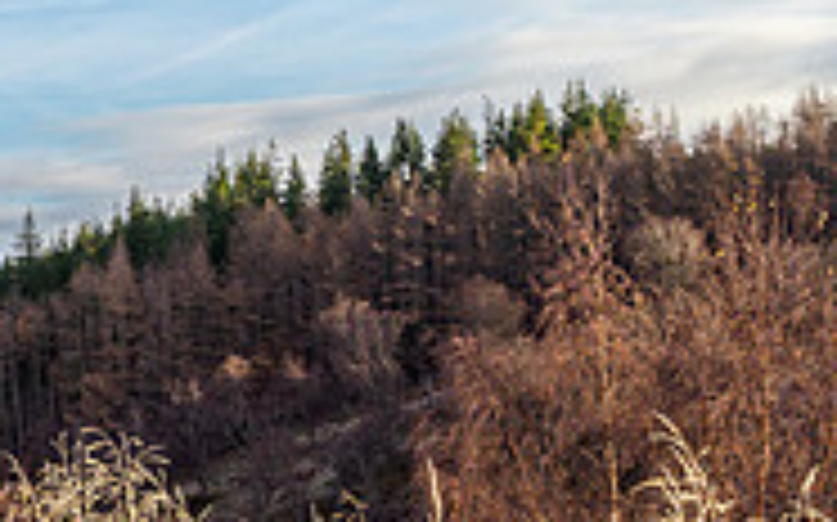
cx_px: -126
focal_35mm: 99
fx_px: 2257
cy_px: 364
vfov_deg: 13.2
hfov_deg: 19.9
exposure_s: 1/25
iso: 64
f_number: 7.1
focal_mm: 15
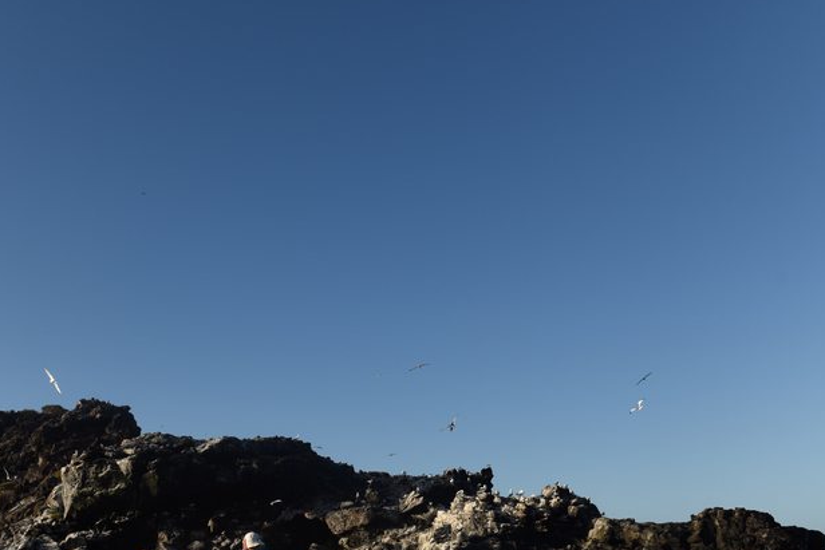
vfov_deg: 37.5
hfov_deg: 53.4
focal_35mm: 35
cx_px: 277
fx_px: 802
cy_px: 363
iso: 64
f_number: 7.1
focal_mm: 24
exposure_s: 1/320
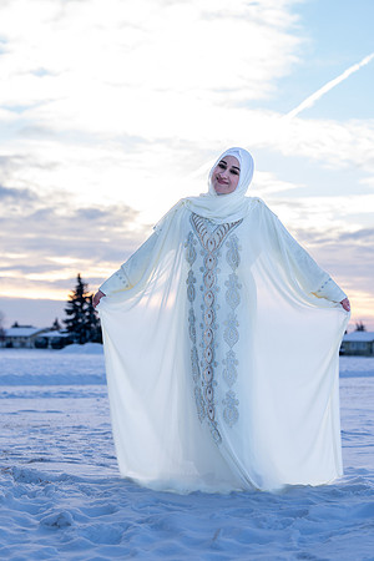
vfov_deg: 28.8
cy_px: 280
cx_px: 187
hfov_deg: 19.5
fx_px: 1091
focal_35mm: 70
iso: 100
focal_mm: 70
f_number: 4.5
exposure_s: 1/125
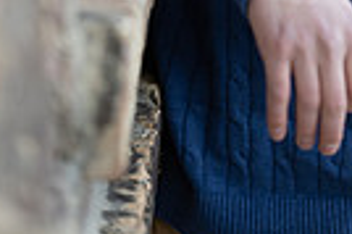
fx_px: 2793
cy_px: -337
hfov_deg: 7.2
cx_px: 313
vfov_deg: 4.7
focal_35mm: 286
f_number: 1.8
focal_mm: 85
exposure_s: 1/160
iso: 100
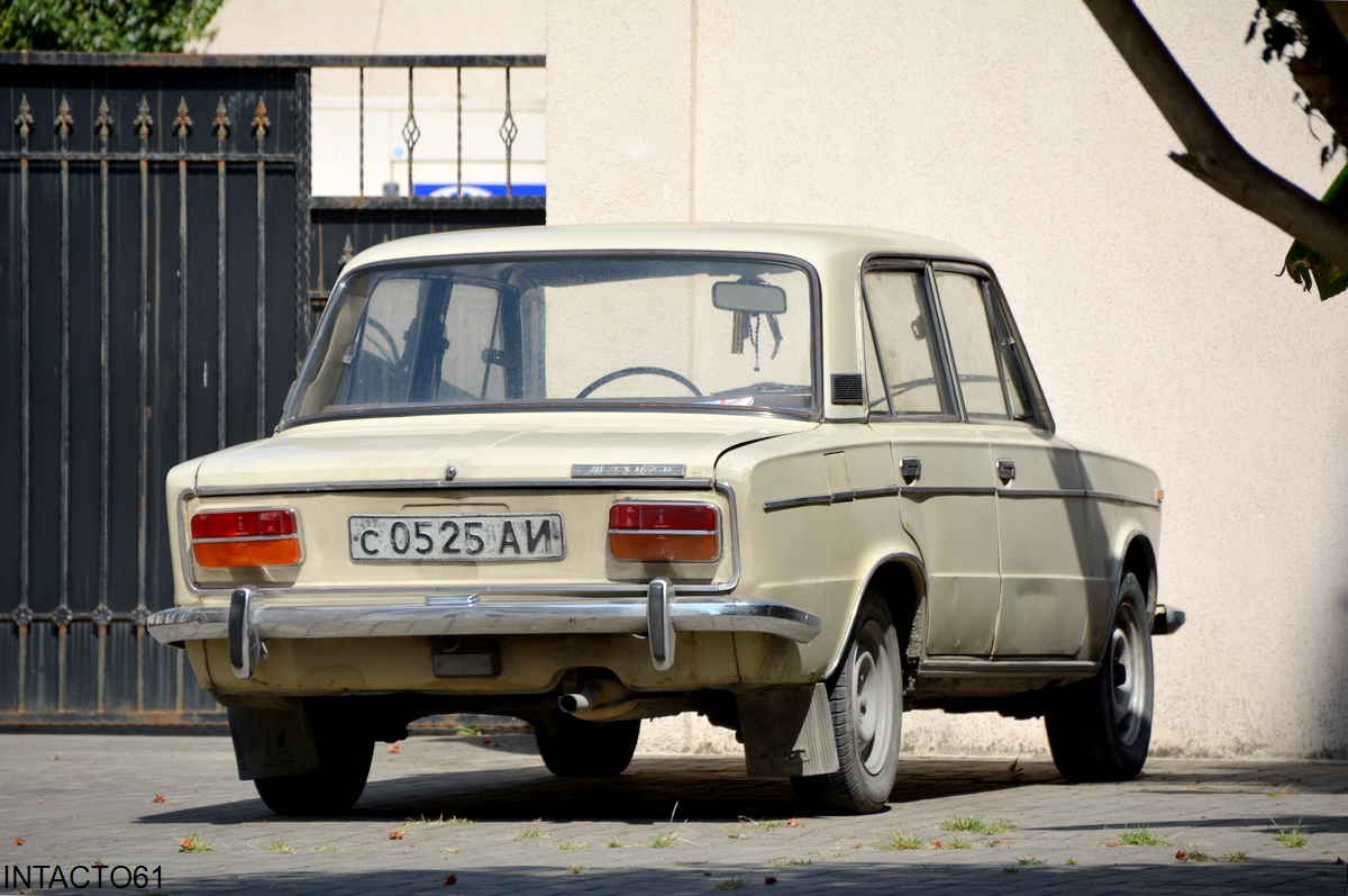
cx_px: 674
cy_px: 448
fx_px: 11780
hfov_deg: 6.5
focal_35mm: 315
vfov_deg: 4.4
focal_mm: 210
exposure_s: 1/800
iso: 200
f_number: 7.1
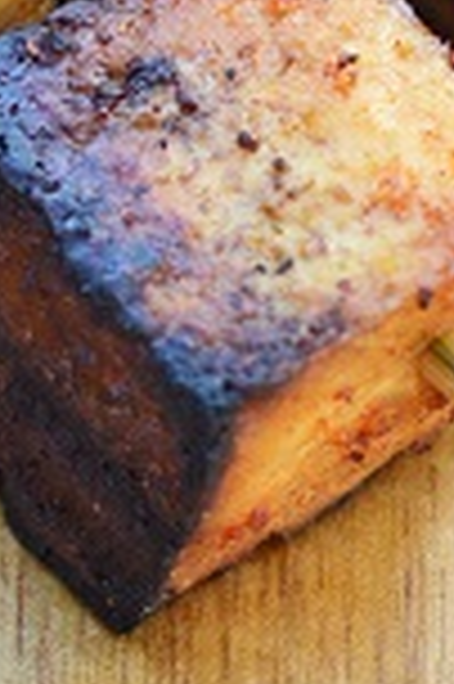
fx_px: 4740
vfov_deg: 8.2
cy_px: 9
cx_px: -297
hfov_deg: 5.4
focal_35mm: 250
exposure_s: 1/640
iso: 400
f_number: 4.5
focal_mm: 28
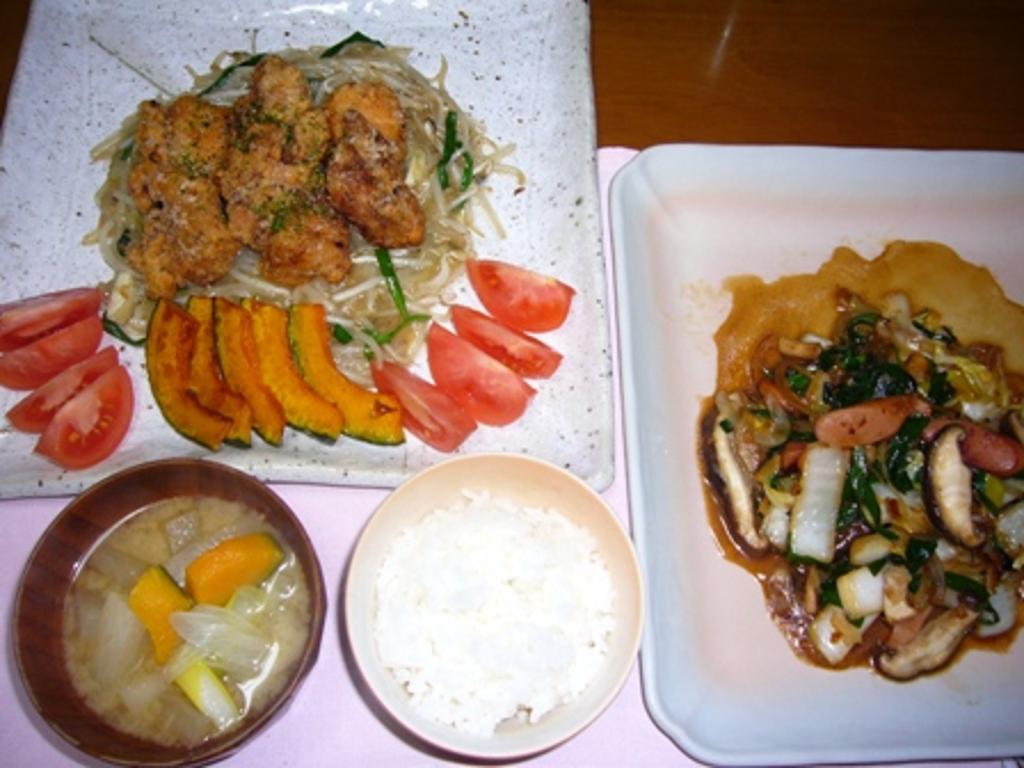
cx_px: 512
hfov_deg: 56.8
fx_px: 947
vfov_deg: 44.2
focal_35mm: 32
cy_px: 384
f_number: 2.9
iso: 100
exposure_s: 1/30
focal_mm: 5.2
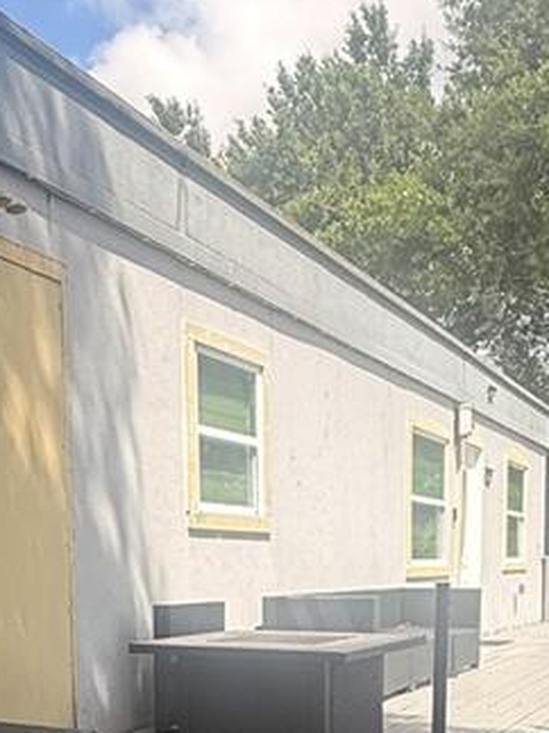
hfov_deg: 28.0
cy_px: 728
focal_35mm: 52
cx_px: 229
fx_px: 1100
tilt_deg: -7.3
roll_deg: +0.7
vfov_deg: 33.7
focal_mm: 2.22
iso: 64
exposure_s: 1/1189
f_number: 2.2
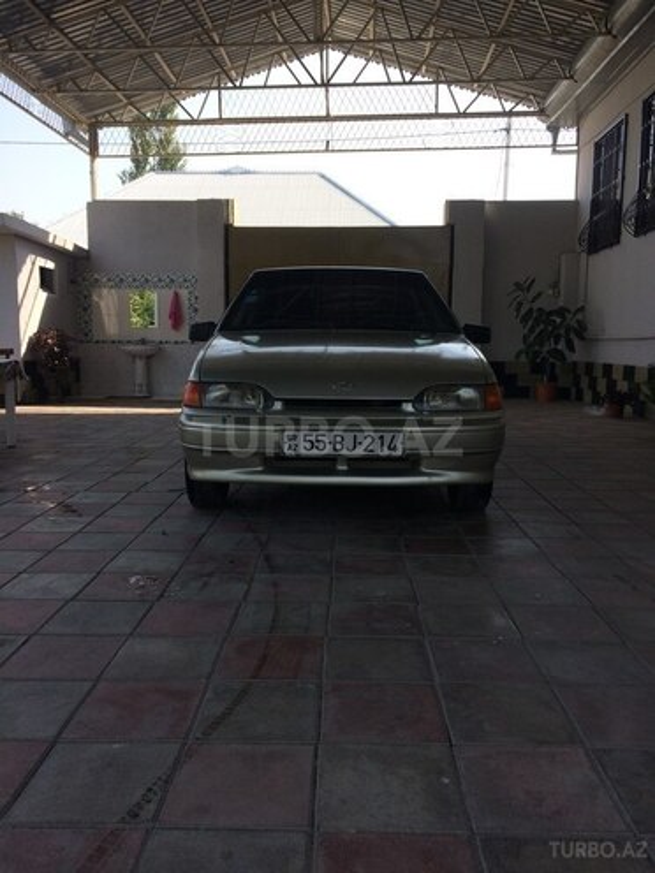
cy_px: 436
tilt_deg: -9.8
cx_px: 328
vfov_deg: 61.7
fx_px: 732
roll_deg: +0.4
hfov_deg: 48.2
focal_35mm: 29
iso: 32
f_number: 2.2
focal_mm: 4.15
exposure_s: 1/1001
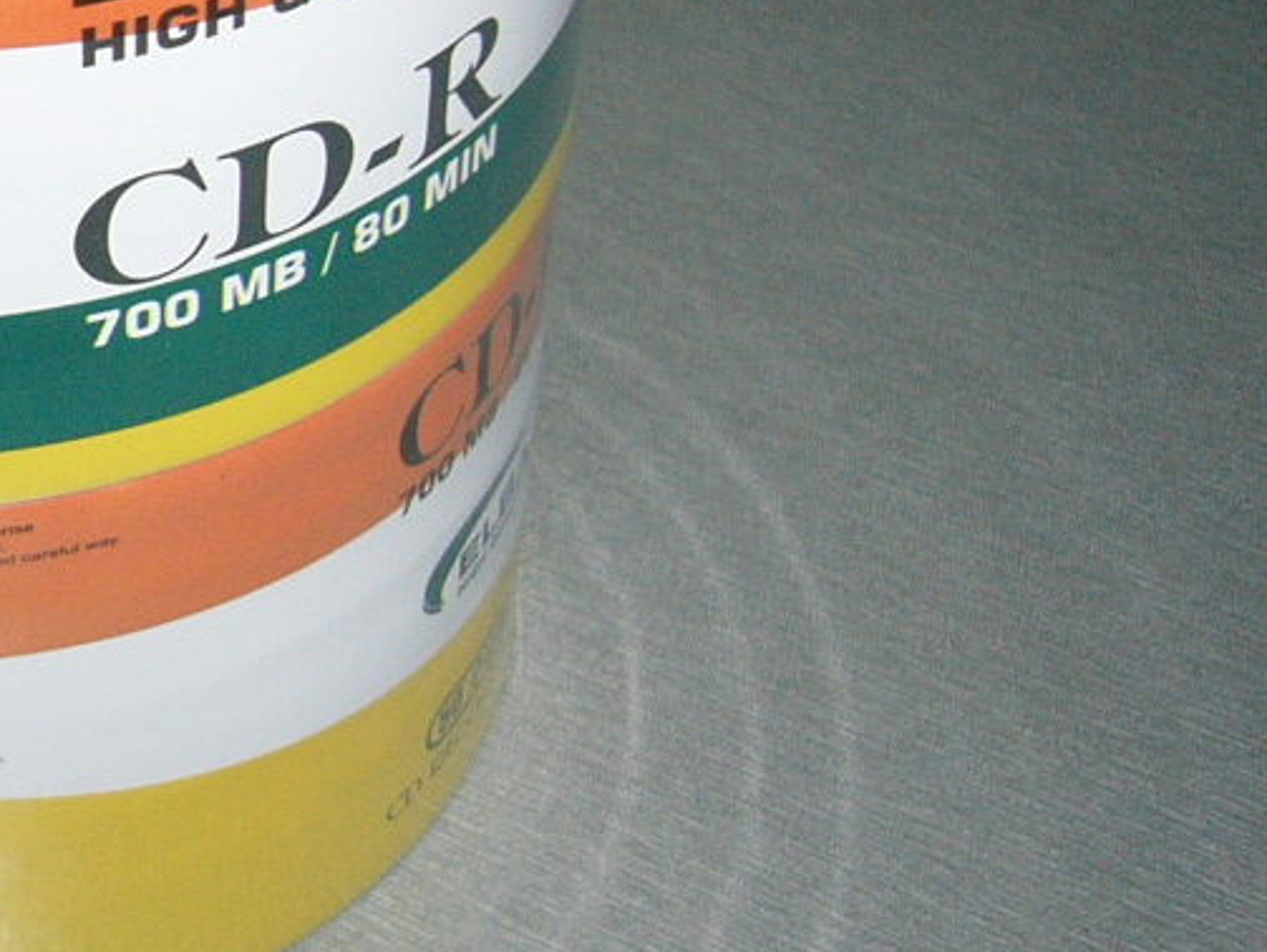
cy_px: 189
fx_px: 3260
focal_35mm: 89
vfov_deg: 16.5
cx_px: -285
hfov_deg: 20.5
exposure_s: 1/60
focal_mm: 5.8
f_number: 2.8
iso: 100
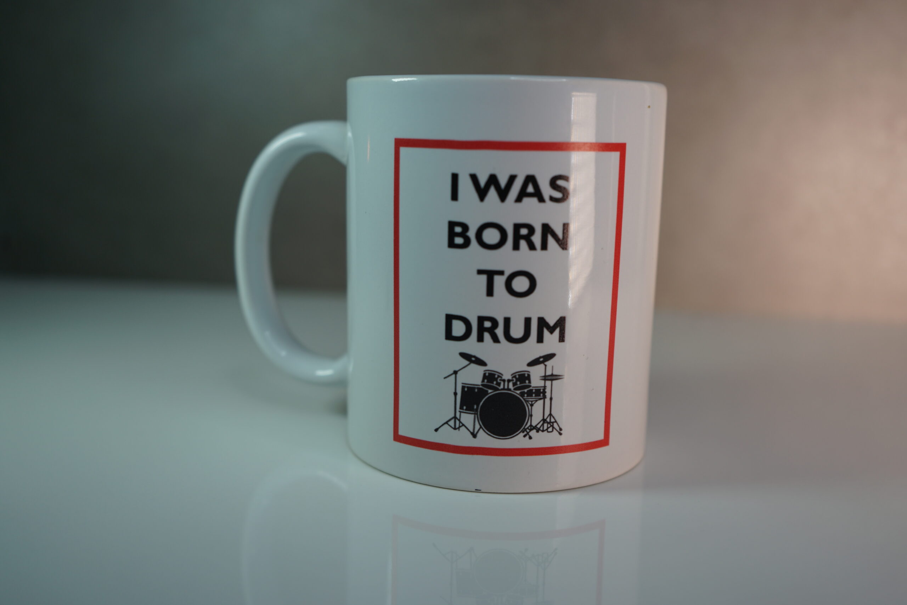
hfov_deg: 53.1
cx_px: 454
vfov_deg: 36.9
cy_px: 302
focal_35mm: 36
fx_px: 907
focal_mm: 36
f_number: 4
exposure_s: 1/60
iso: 125
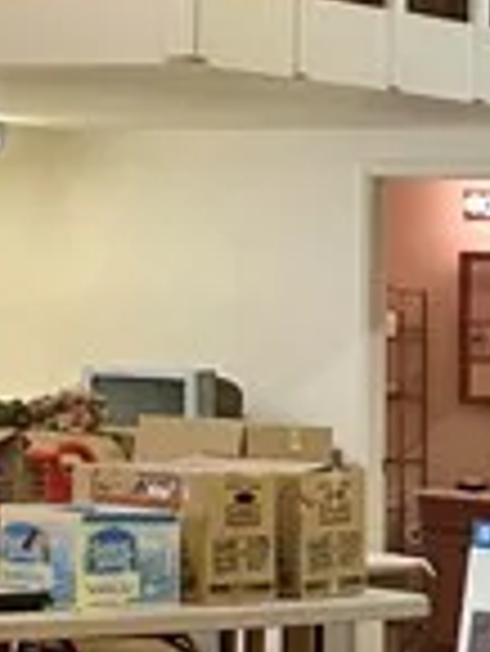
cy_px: 54
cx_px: -494
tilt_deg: +3.8
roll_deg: -1.0
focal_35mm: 169
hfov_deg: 8.4
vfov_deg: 11.6
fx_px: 3185
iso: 100
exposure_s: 1/155
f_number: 1.78
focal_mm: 6.86
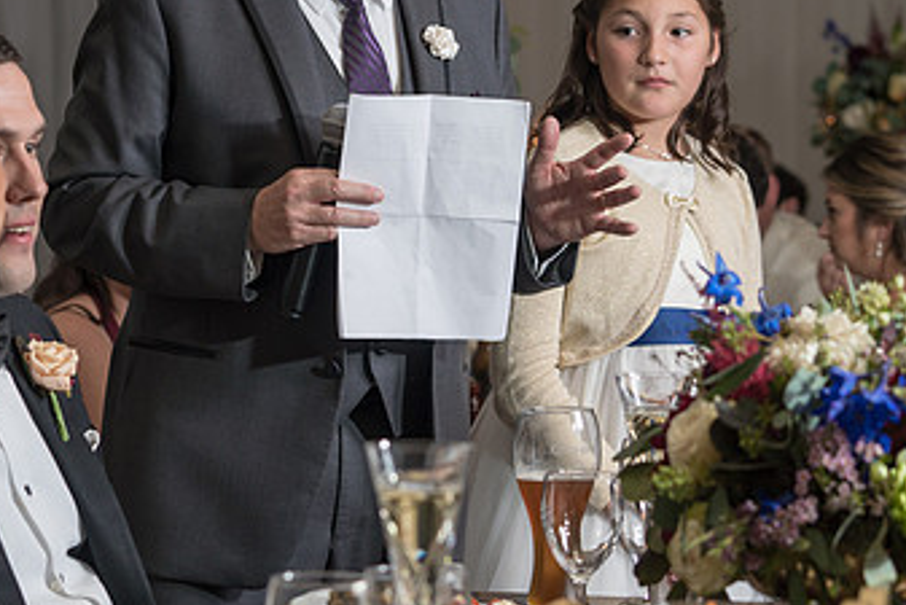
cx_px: 284
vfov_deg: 9.9
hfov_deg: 14.7
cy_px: 206
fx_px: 3499
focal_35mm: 139
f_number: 4
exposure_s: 1/200
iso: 200
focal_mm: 70
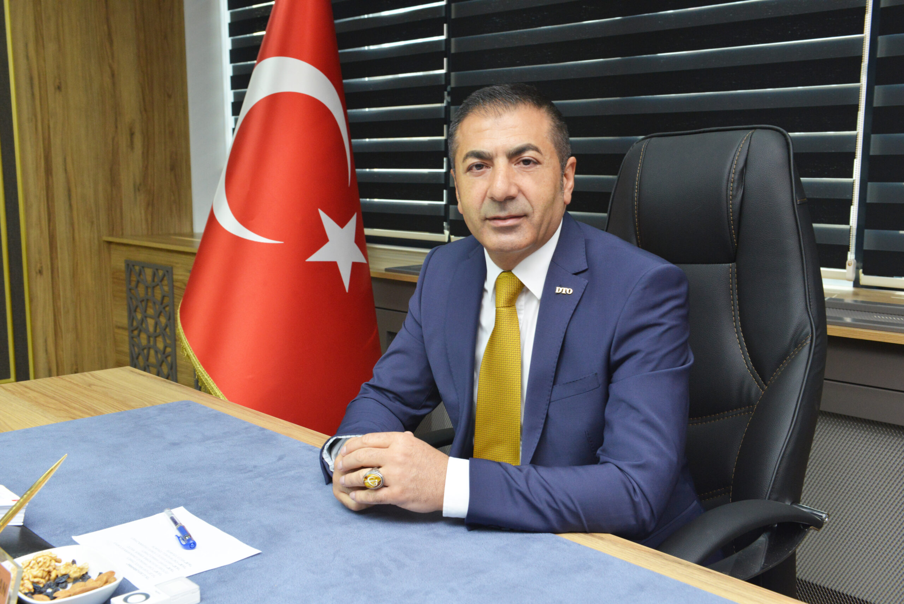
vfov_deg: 35.1
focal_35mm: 38
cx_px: 452
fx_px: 955
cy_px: 302
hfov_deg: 50.7
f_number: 9
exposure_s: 1/60
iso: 1600
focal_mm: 38
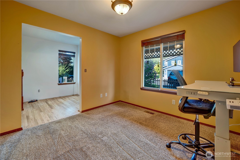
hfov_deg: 104.3
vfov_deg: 81.2
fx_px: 93
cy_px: 80
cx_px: 120
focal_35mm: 14
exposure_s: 1/25
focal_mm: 9
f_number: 3.5
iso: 400
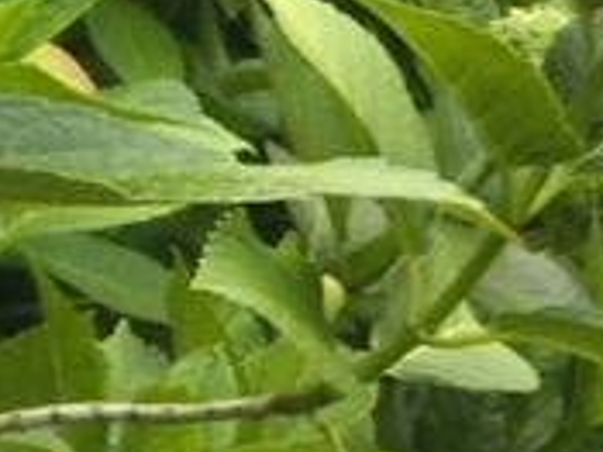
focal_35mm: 206
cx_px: -531
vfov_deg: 6.5
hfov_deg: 9.1
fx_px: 3586
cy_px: -980
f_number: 2.2
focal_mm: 4
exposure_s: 1/120
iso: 25
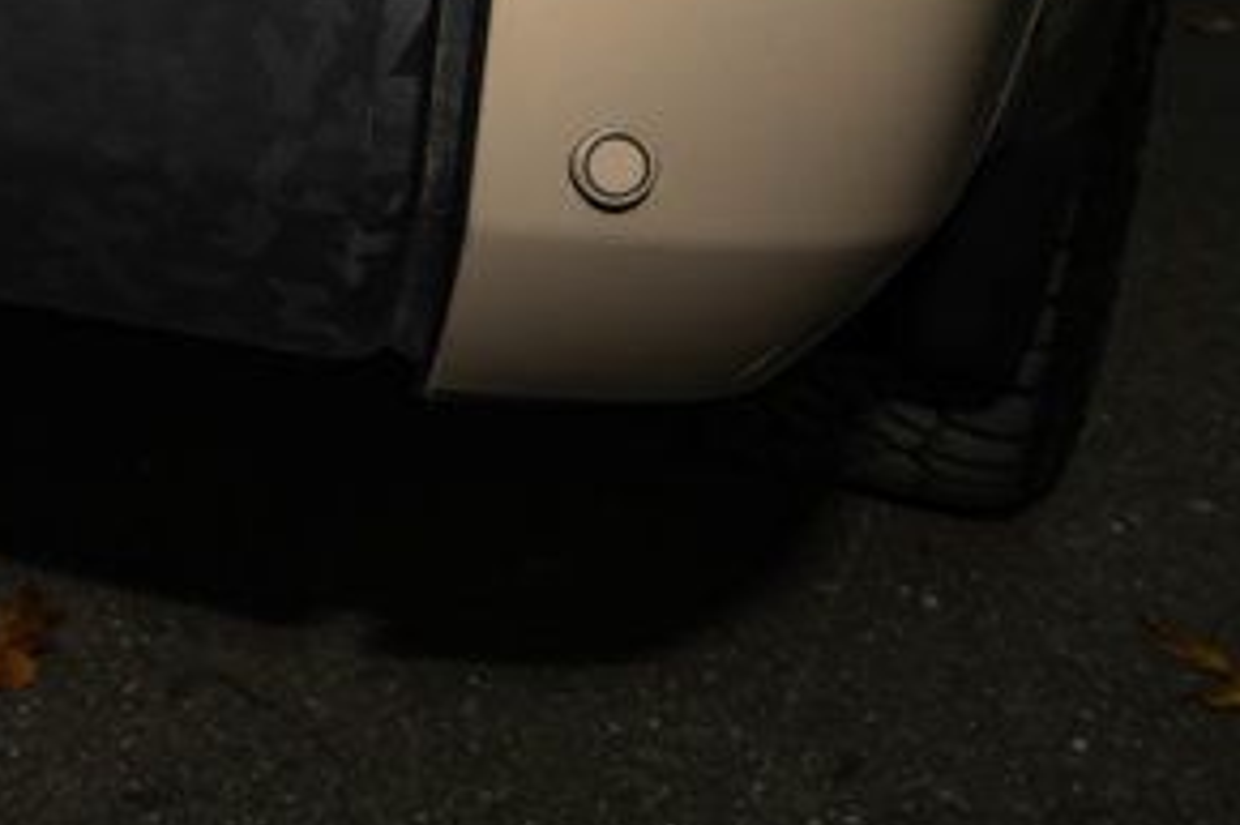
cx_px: -56
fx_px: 1824
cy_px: -41
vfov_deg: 24.1
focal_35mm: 53
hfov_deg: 33.6
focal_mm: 24
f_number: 10
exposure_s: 1/200
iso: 800
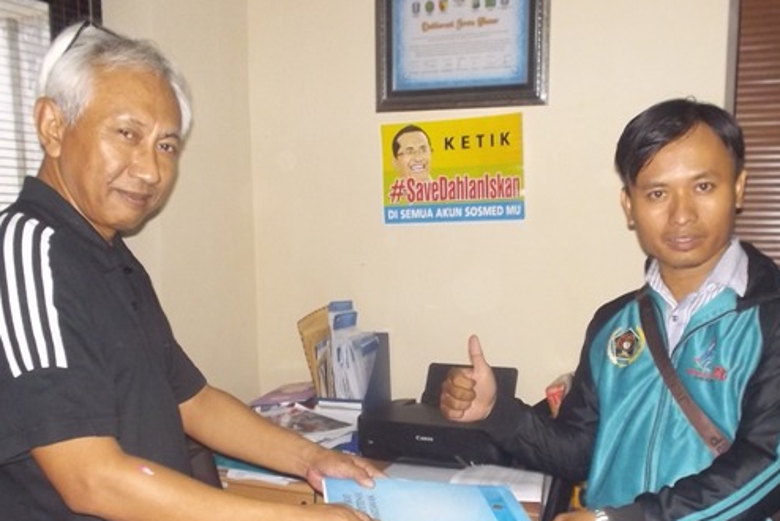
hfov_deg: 49.5
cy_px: 368
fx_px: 845
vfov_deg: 33.8
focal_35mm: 39
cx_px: 403
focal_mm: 4.1
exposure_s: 1/30
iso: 400
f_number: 3.3
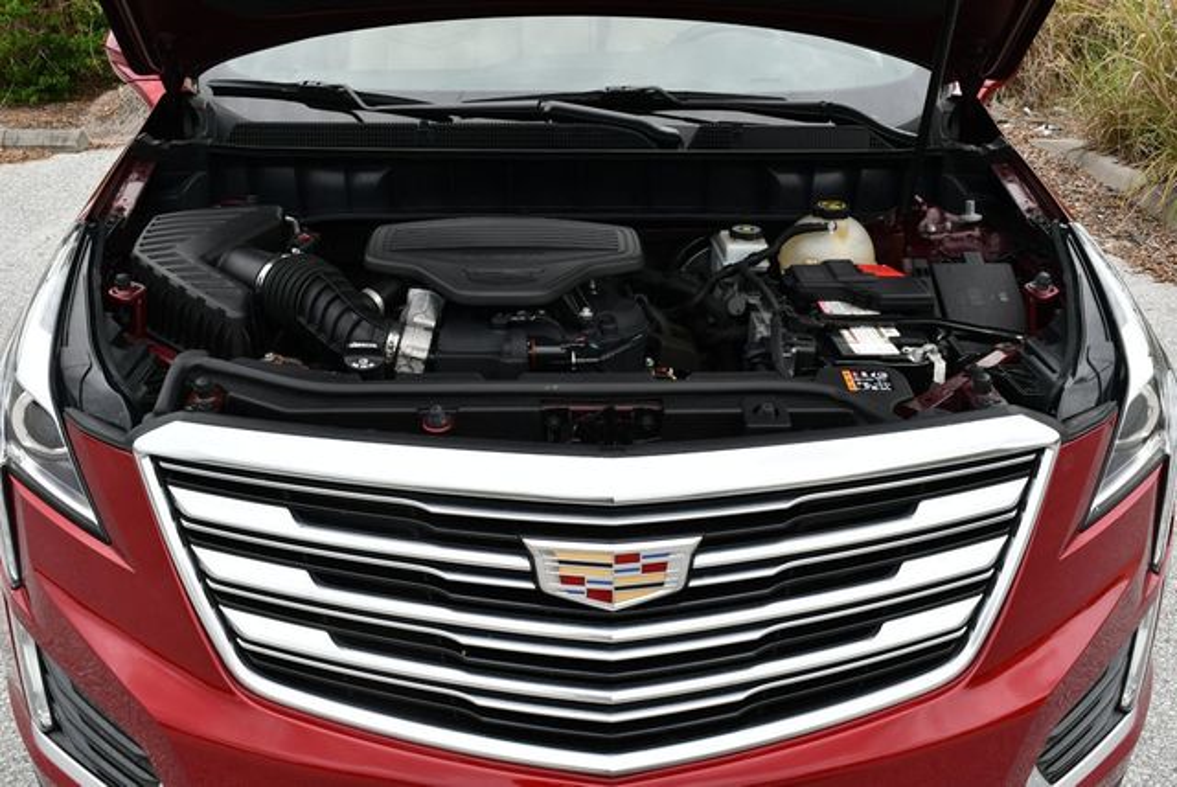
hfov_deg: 53.1
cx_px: 588
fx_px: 1178
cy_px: 394
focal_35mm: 36
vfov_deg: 36.9
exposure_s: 1/250
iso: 160
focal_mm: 18
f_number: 8
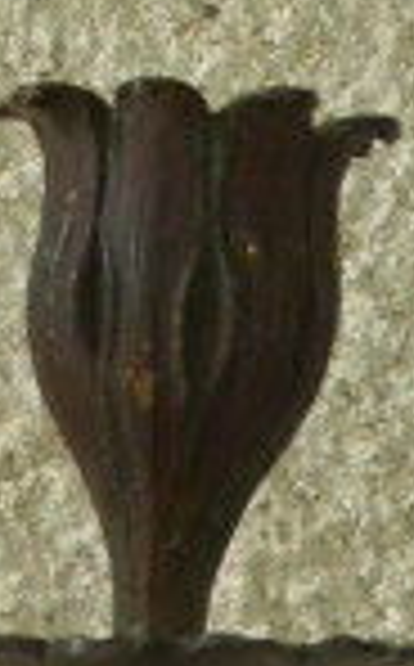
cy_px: 1116
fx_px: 4404
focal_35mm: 243
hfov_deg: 5.4
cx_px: 40
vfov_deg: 8.4
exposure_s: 1/250
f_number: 4.4
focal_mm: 9
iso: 320
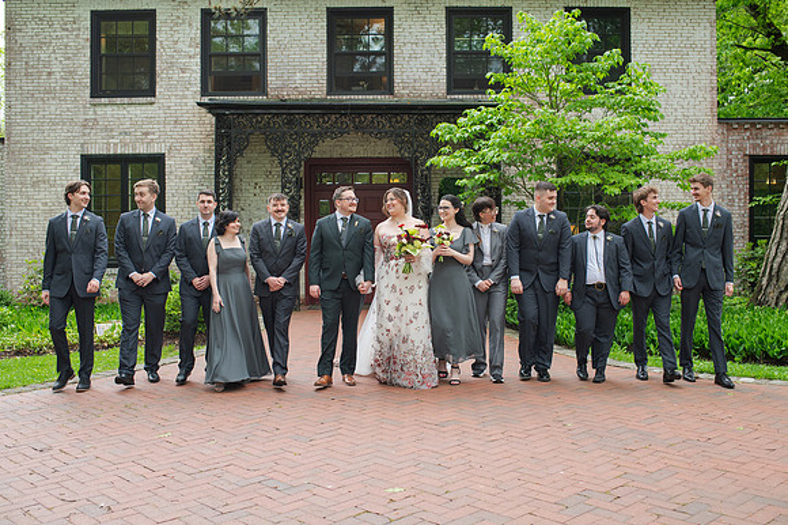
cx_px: 406
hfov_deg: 49.8
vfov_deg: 34.3
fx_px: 850
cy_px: 263
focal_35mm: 39
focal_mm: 35
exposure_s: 1/320
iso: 250
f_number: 3.5
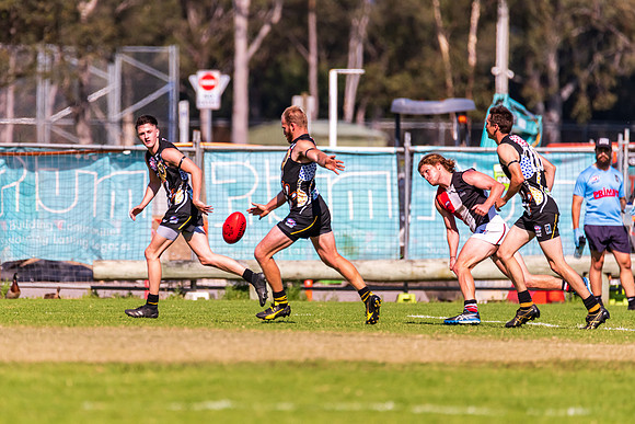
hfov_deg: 3.2
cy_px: 240
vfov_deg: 2.1
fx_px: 11311
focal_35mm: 641
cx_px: 280
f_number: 6.3
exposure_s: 1/4000
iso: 800
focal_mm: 550
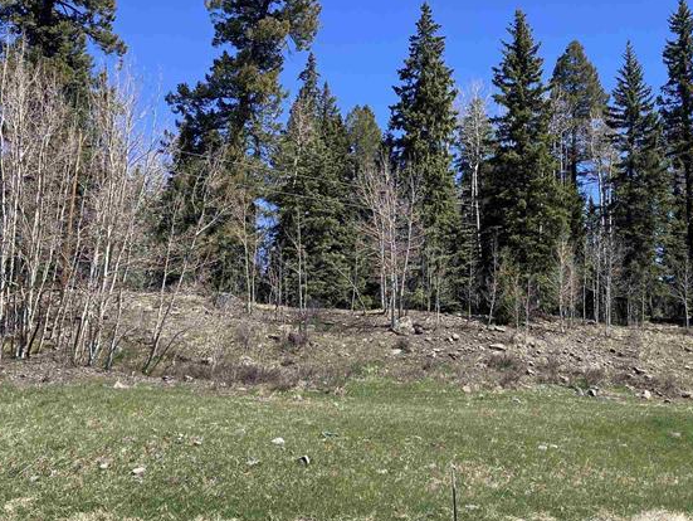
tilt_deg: +14.6
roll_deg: +1.7
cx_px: 526
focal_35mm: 52
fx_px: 1042
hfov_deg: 35.9
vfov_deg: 28.0
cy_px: 215
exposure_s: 1/1116
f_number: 1.8
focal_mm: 3.99
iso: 32
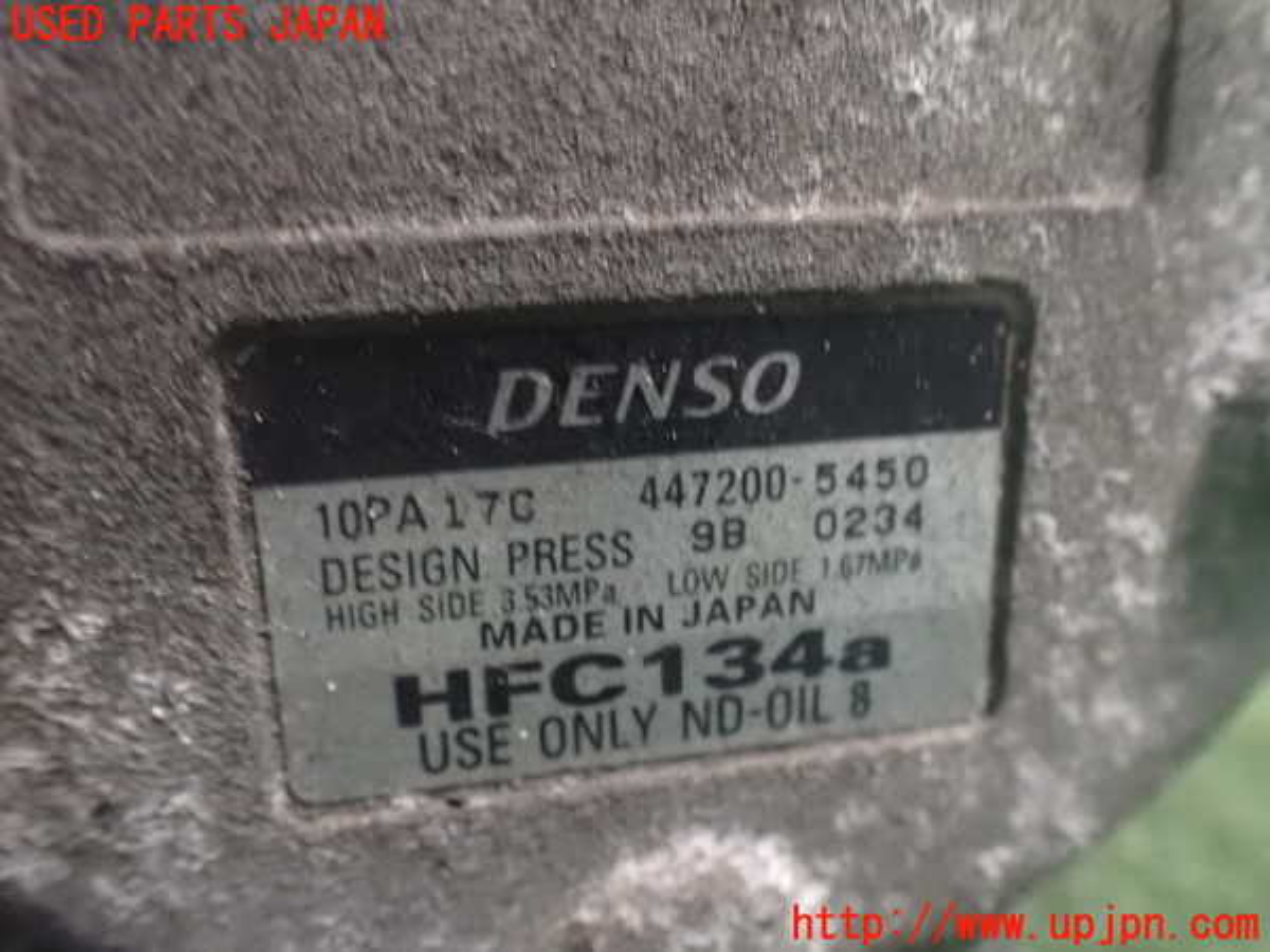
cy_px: 476
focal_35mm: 30
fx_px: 1101
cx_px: 635
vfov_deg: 46.8
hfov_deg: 60.0
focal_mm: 5.4
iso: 1600
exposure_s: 1/30
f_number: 2.3
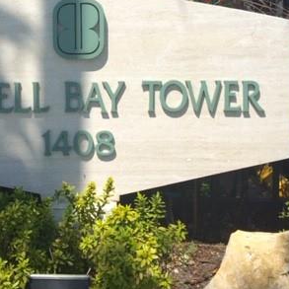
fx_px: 529
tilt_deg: -3.9
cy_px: 39
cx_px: 78
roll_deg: +0.5
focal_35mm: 56
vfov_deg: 29.5
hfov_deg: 30.1
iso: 32
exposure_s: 1/2825
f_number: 2.2
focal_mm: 4.15
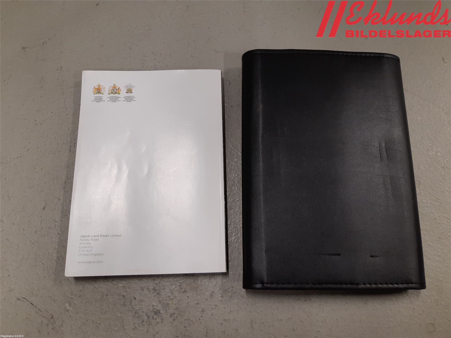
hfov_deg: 67.3
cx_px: 226
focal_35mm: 26
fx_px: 339
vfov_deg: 53.1
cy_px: 169
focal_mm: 3.93
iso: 50
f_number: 1.7
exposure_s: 1/50
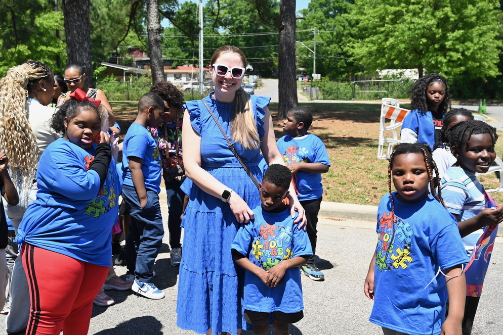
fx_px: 496
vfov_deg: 37.4
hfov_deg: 53.7
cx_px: 246
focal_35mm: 36
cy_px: 171
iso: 100
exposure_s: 1/250
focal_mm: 34.5
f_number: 5.6
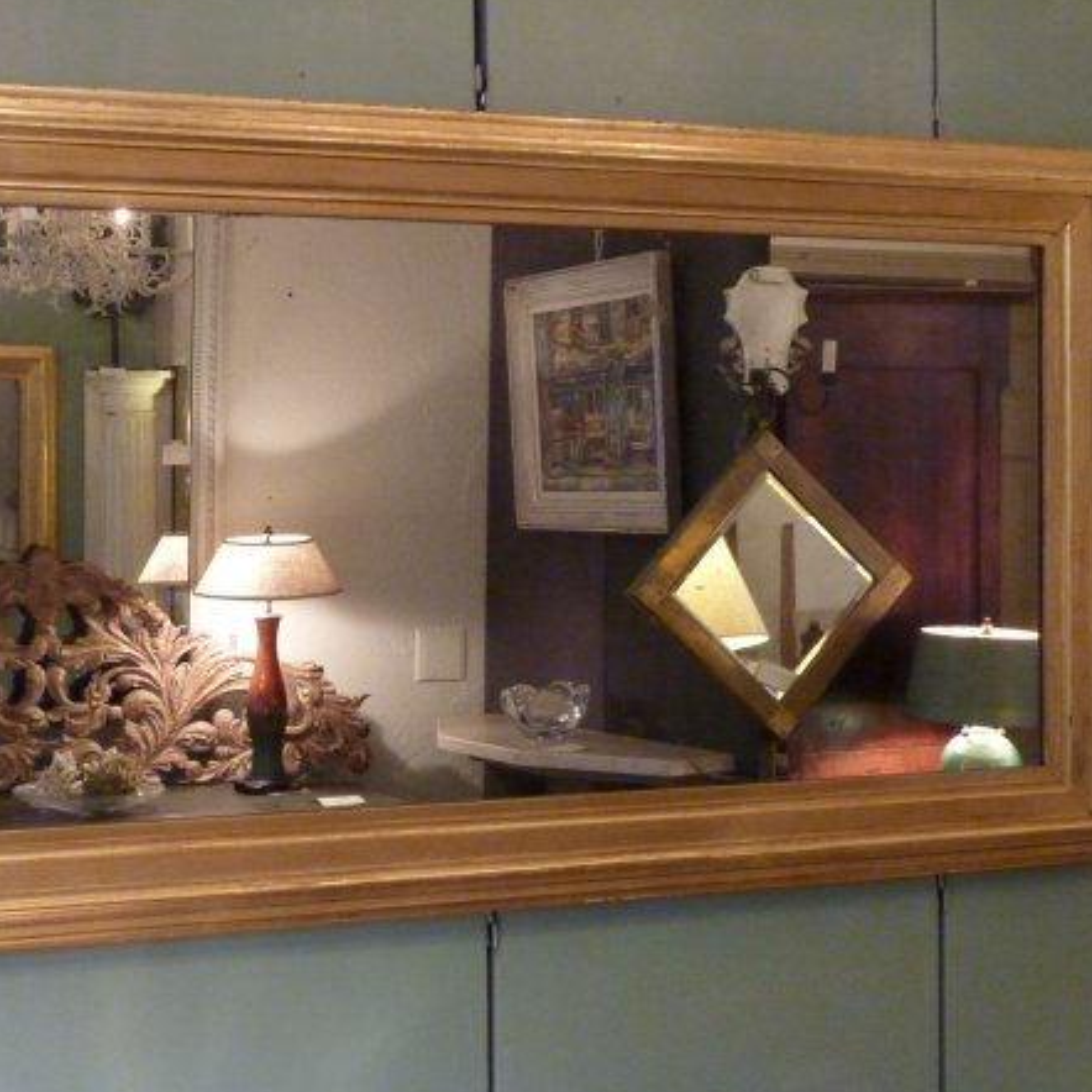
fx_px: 2356
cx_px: 420
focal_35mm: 66
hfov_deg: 26.0
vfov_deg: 26.1
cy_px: 541
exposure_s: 1/25
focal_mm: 9.1
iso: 800
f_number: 3.9
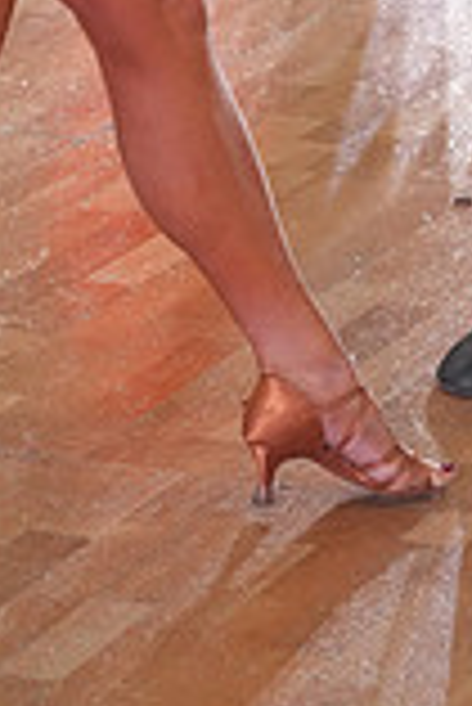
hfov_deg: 5.3
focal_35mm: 259
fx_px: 5082
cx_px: 528
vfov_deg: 7.7
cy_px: -535
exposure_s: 1/200
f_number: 5.6
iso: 3200
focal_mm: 70
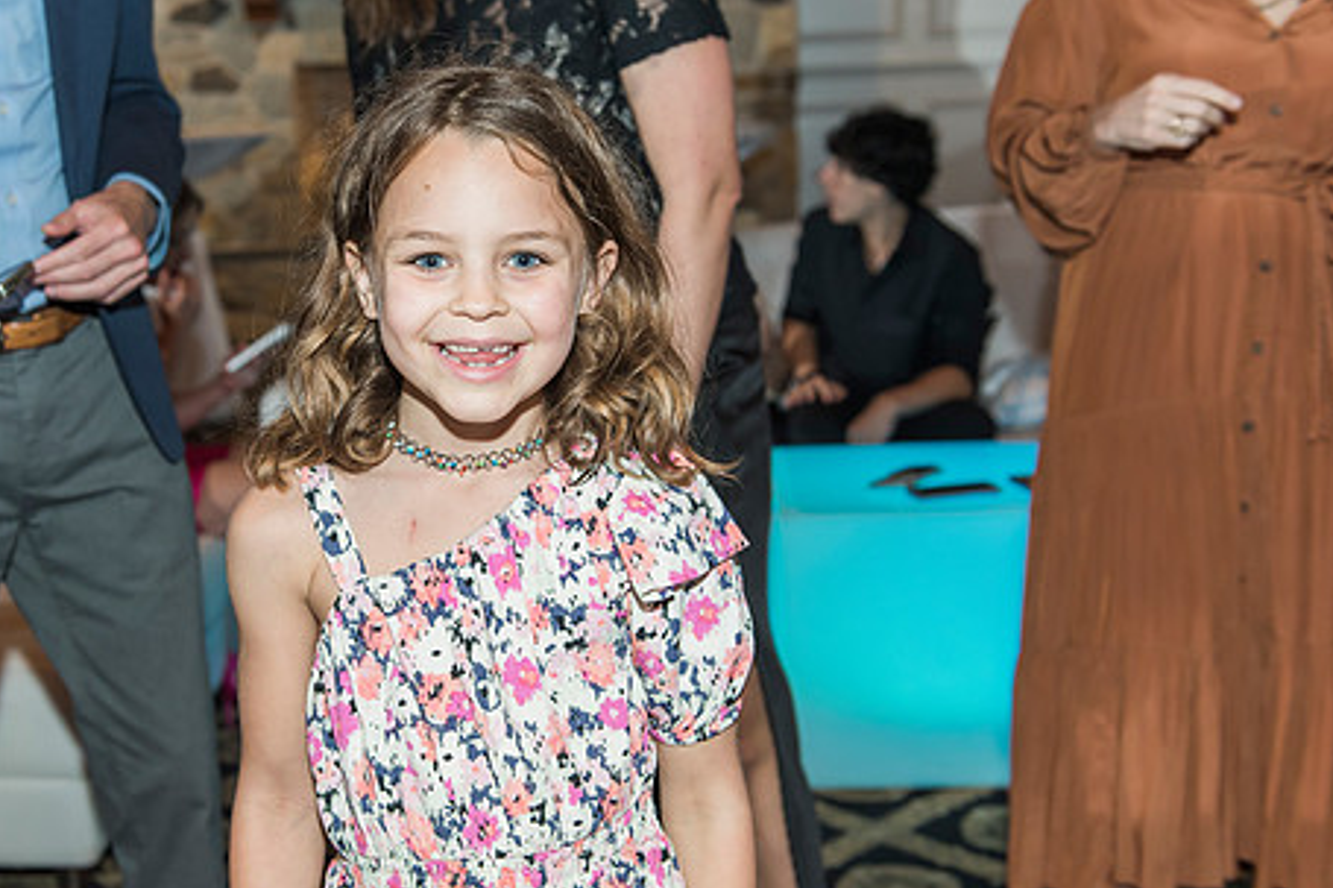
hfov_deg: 38.6
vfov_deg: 26.4
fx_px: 1888
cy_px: 377
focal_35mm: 51
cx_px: 492
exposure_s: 1/125
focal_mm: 40
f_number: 4
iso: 800
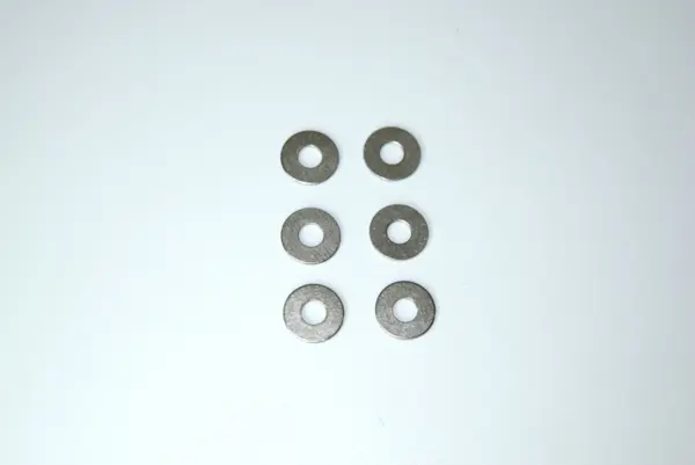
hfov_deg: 28.1
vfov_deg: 19.0
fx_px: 1391
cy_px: 232
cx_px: 348
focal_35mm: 72
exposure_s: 1/125
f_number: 6.3
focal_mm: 48
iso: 100
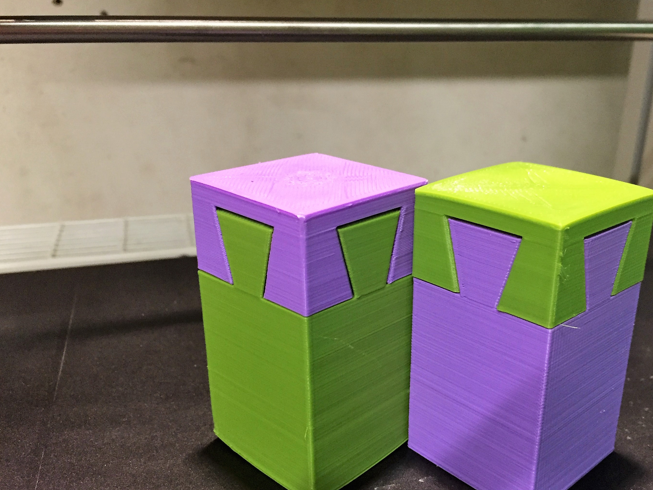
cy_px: 289
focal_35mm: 35
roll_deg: -0.6
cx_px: 392
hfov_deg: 52.3
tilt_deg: -23.9
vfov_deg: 40.5
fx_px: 660
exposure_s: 1/20
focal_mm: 4.15
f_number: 2.2
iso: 250
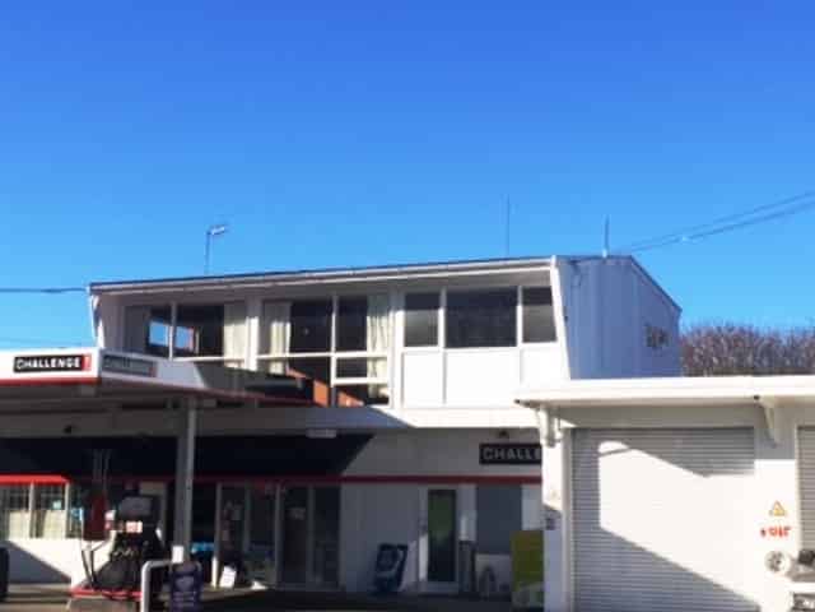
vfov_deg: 36.8
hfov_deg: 47.9
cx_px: 408
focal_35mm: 39
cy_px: 306
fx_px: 918
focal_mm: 4.15
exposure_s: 1/1647
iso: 32
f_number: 2.2
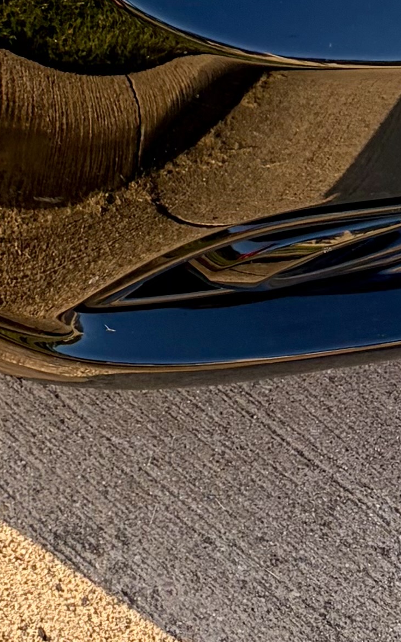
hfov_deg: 9.2
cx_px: -411
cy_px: -592
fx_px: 2344
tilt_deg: -36.0
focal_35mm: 134
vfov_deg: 13.6
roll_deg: -4.3
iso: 50
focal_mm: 5.96
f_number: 1.6
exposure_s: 1/548
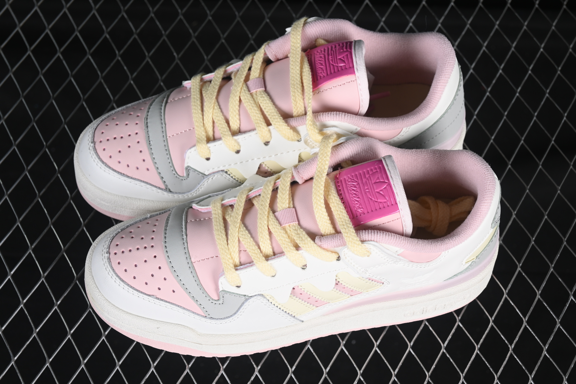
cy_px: 192
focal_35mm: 75
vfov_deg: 18.2
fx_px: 1200
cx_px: 288
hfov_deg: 27.0
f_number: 7.1
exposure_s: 1/80
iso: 160
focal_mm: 50
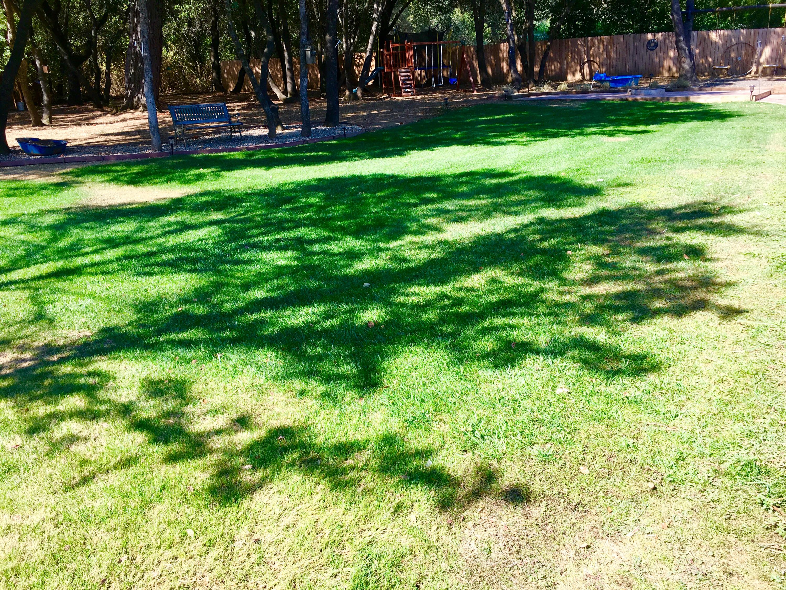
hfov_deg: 61.7
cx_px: 393
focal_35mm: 29
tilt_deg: -17.7
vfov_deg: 48.2
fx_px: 658
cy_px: 295
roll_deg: +2.6
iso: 25
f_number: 2.2
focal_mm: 4.15
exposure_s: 1/384
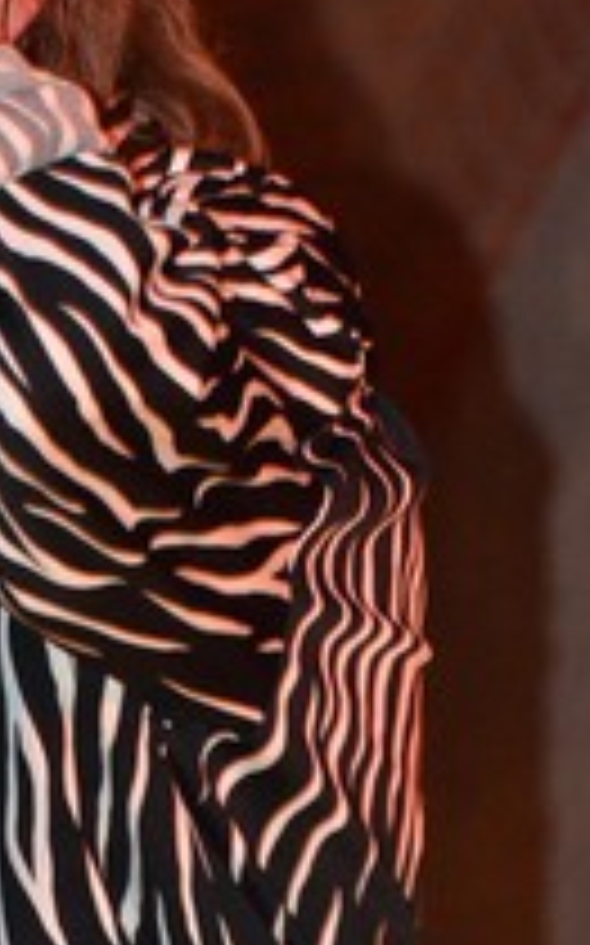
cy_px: 194
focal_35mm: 392
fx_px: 10099
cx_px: -90
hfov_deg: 3.3
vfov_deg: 5.4
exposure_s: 1/60
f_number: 5.3
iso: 3200
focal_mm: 112
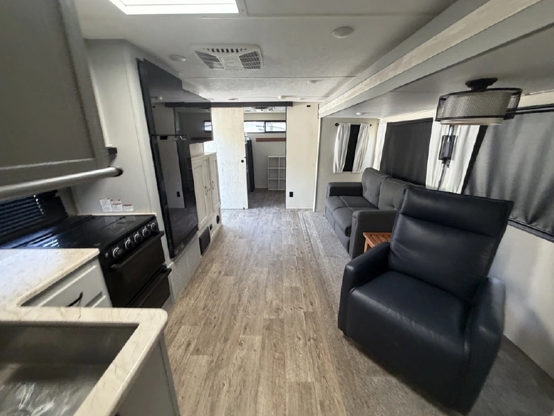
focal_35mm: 14
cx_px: 277
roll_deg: -1.3
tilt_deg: -21.9
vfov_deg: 85.7
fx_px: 224
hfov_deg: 102.1
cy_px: 208
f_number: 2.2
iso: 320
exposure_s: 1/77
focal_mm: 2.22
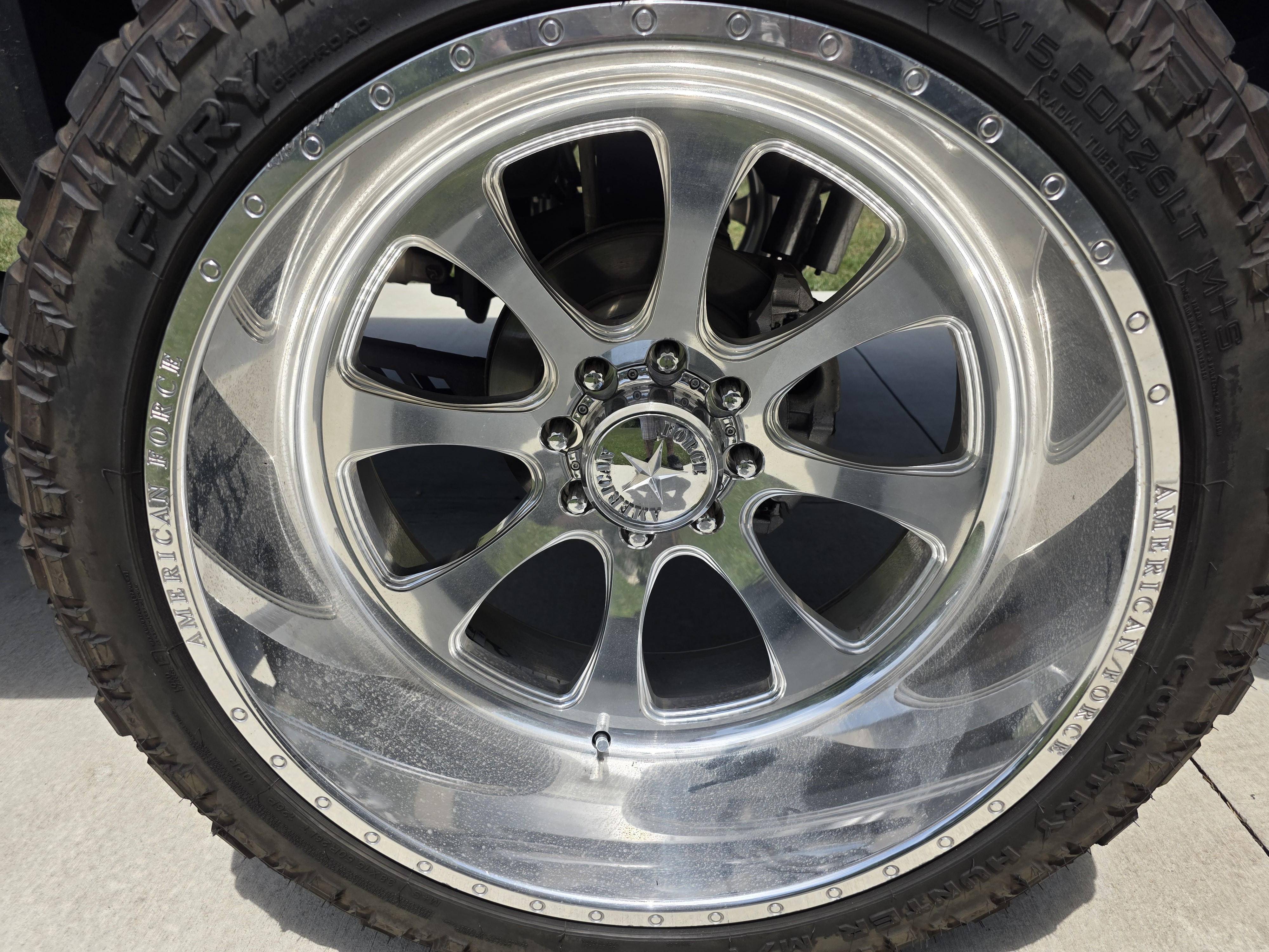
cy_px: 476
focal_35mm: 23
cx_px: 634
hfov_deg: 73.9
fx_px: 843
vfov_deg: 58.9
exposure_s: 1/6150
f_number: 1.7
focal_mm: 6.3
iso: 80
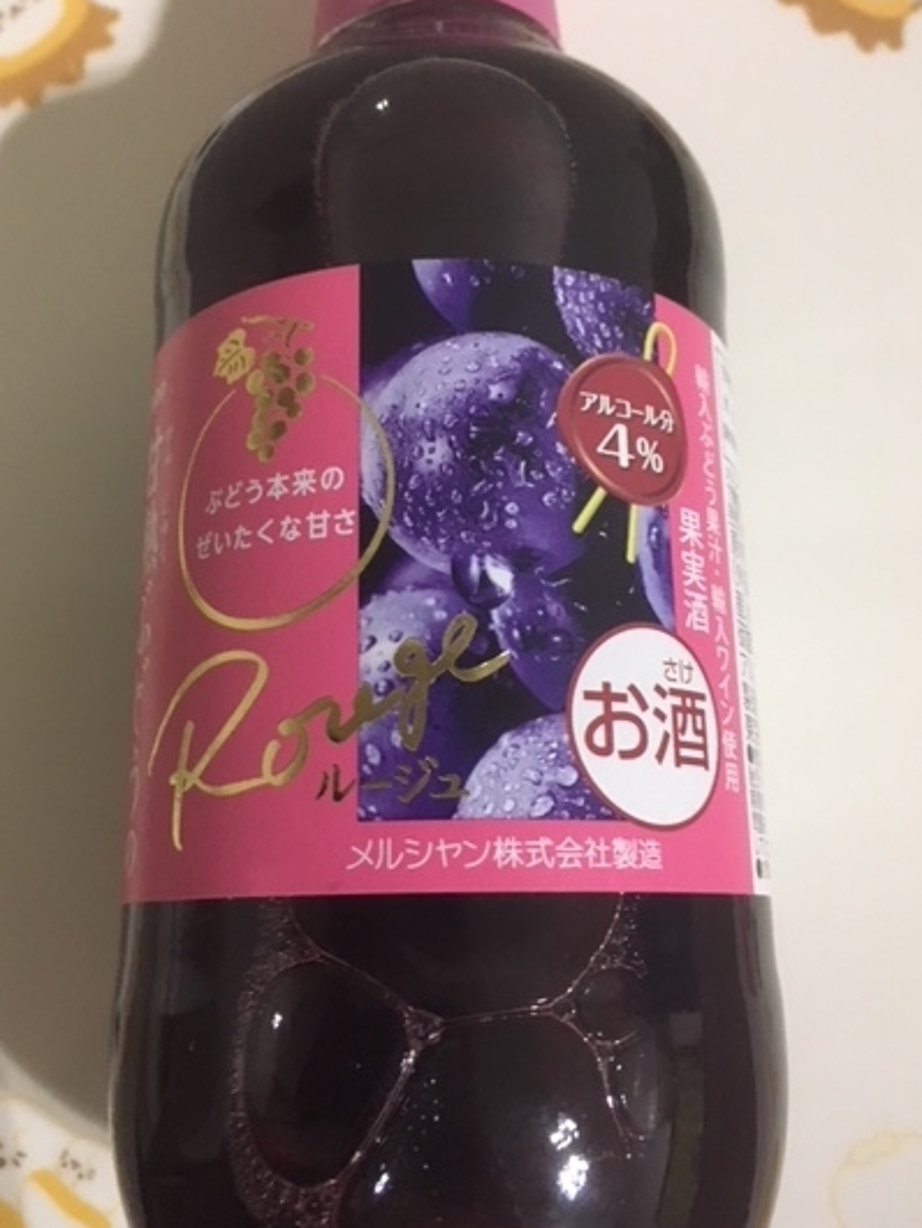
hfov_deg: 40.7
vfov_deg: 52.5
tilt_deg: -75.2
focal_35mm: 35
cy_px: 547
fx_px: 1242
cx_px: 426
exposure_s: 1/15
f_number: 2.2
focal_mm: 4.15
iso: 200
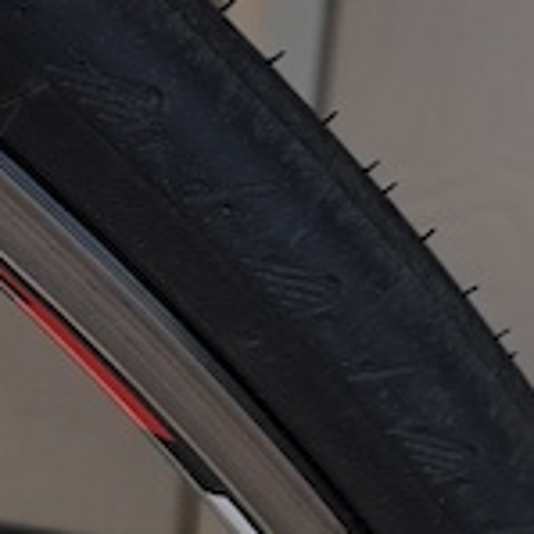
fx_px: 1990
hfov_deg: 12.0
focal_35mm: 114
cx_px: 1322
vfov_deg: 14.7
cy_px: -151
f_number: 1.8
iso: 50
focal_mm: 5.23
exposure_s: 1/120
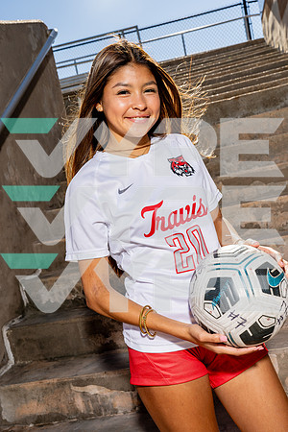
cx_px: 144
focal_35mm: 41
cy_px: 216
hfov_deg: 32.6
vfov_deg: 47.4
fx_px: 492
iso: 100
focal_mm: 41
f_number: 8
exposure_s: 1/250
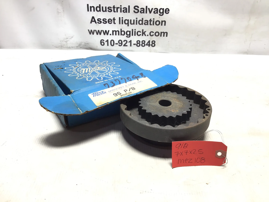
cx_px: 134
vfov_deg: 45.4
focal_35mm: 31
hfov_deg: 58.4
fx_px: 241
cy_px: 101
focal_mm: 3.3
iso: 25
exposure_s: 1/60
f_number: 2.4
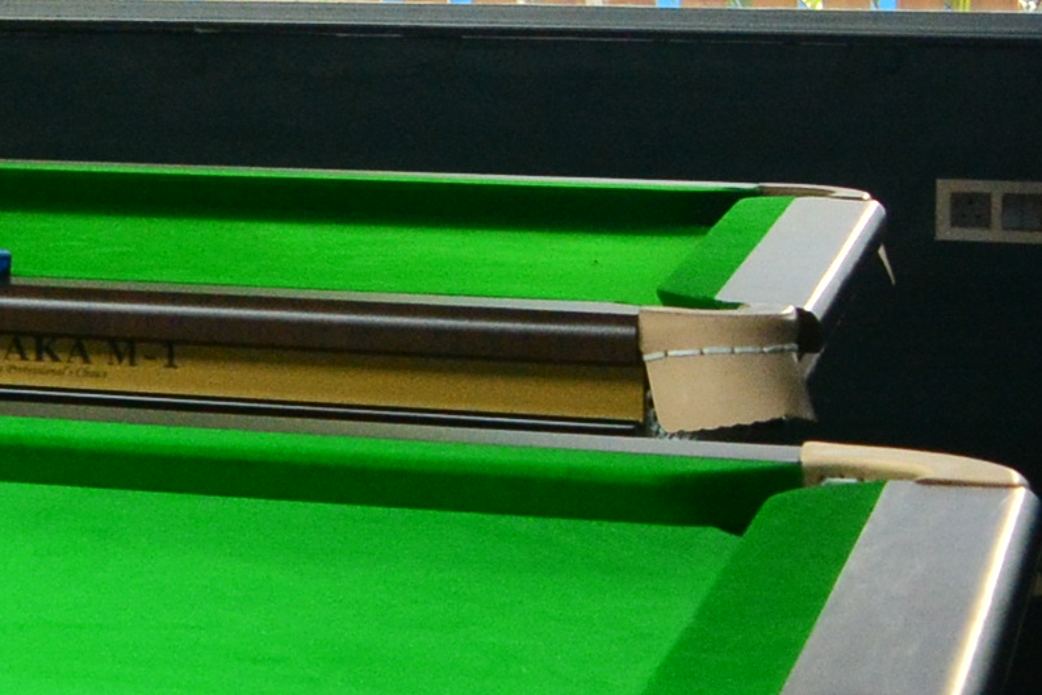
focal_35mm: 153
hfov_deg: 10.6
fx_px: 4429
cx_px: -1769
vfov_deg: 8.9
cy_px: -114
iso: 800
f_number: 6.3
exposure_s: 1/250
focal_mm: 18
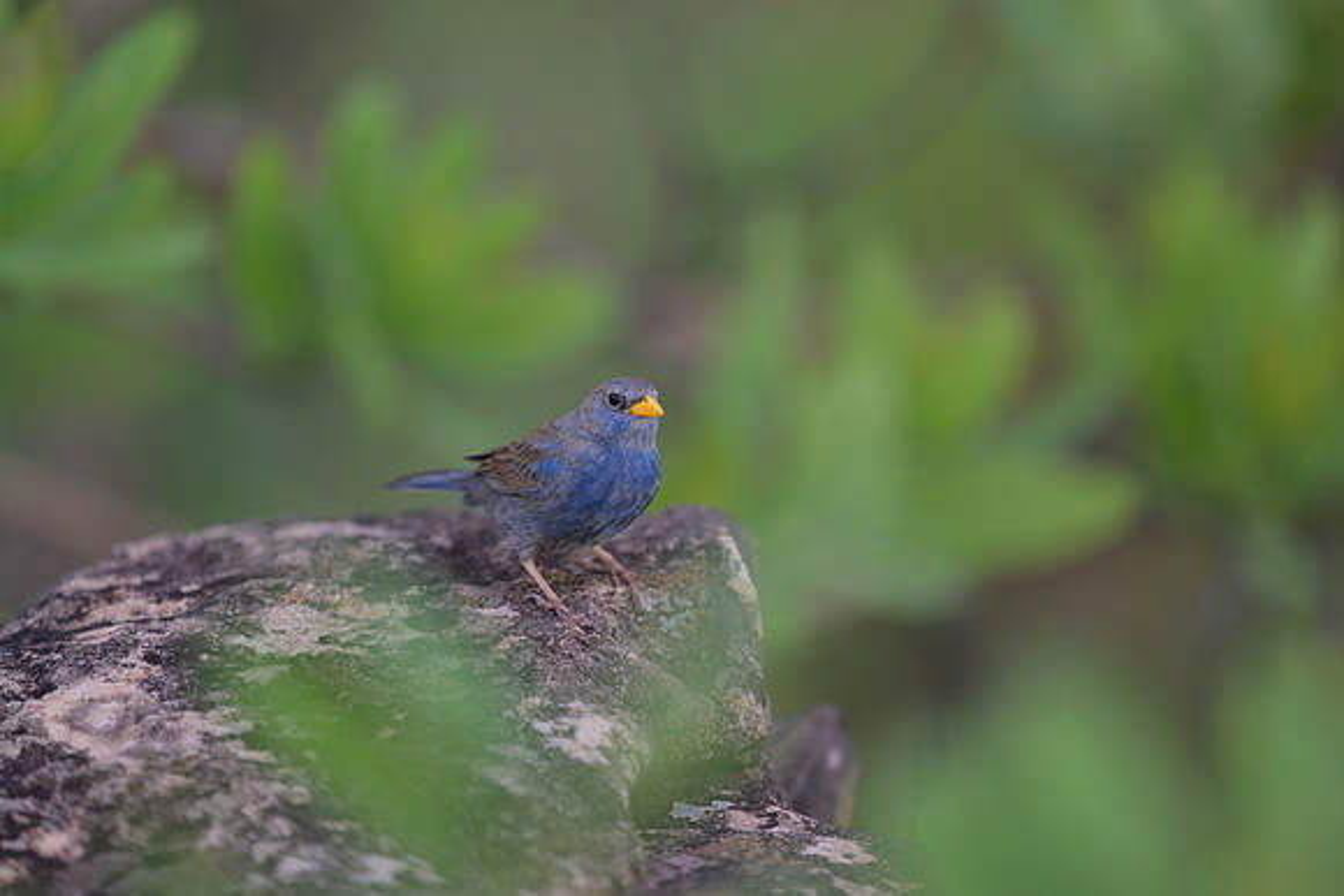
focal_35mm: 560
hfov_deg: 3.7
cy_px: 448
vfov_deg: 2.5
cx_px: 672
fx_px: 20911
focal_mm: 560
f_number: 4
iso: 800
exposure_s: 1/1000
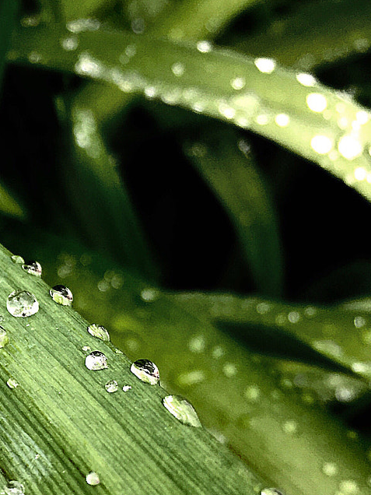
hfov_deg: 19.0
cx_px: -76
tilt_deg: -41.7
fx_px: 1043
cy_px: 382
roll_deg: -16.9
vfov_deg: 26.3
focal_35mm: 73
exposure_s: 1/281
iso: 25
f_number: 2.2
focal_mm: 4.15
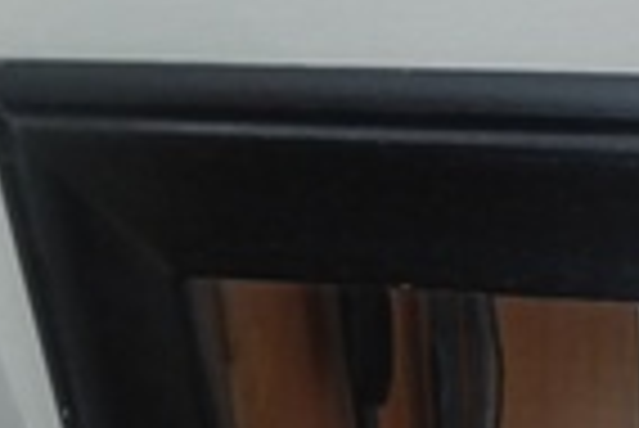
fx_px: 1599
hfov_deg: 21.4
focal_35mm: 90
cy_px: 842
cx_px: 718
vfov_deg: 13.2
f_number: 1.8
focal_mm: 3.98
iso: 2000
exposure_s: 1/14.3
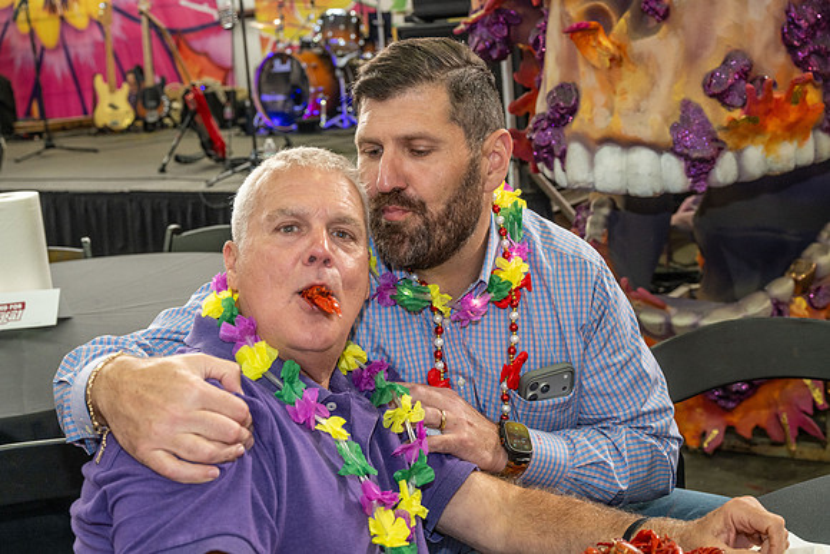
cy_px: 277
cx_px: 415
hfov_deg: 38.2
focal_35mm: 52
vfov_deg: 26.0
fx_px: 1199
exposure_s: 1/60
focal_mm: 52
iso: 1000
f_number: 6.3
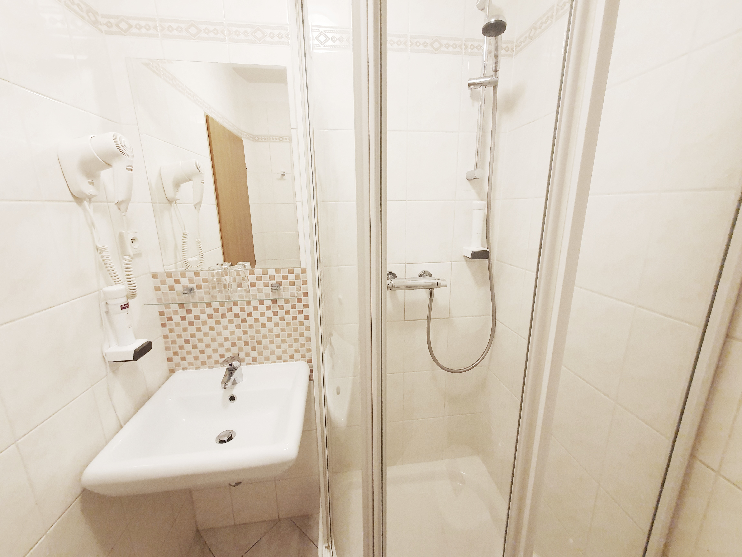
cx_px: 371
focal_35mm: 13
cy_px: 278
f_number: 2.2
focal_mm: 1.8
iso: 320
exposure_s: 1/50
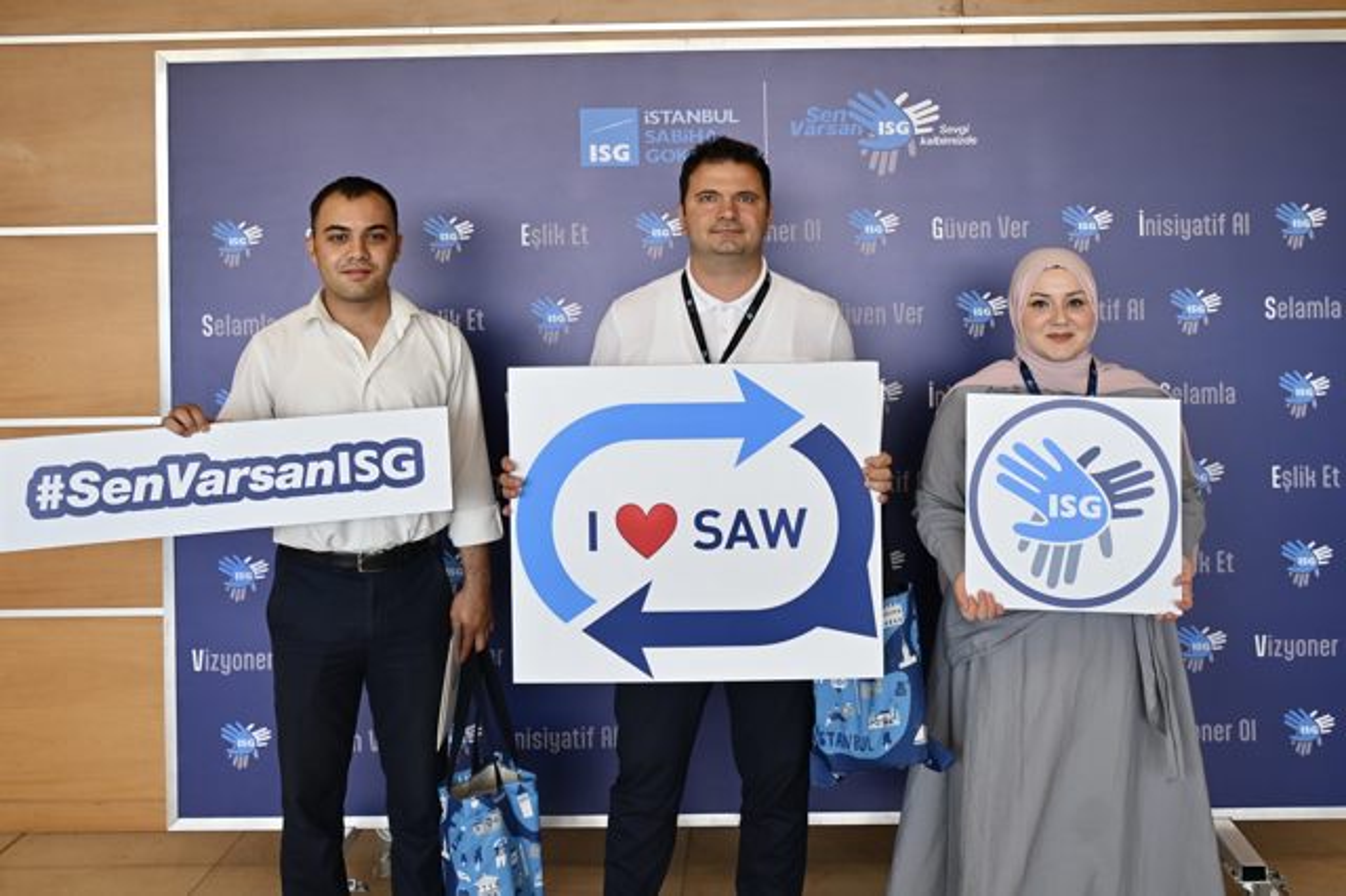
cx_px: 673
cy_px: 448
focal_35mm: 34
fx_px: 1261
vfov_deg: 39.1
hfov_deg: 56.2
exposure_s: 1/60
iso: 400
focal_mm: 22.5
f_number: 4
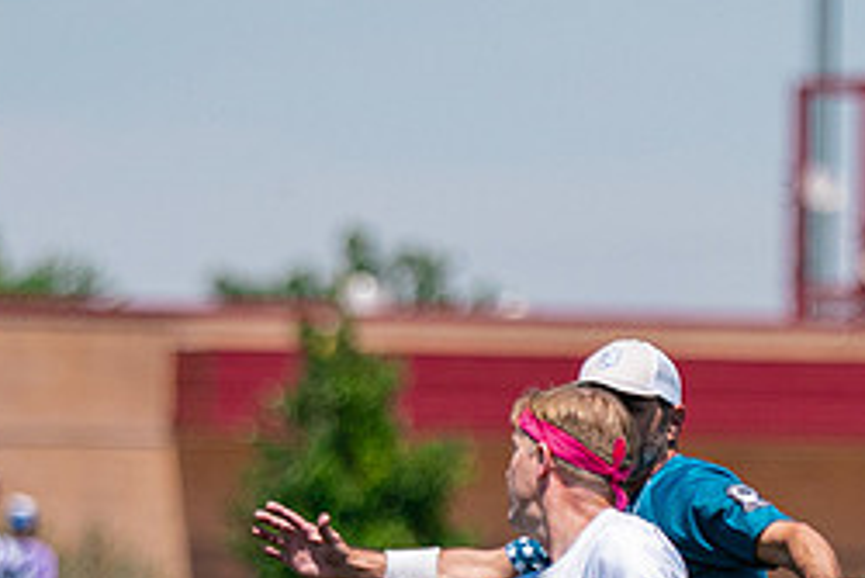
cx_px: 729
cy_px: 653
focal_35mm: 1026
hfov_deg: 2.0
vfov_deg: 1.3
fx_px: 24666
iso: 250
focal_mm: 200
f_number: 3.2
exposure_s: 1/6400
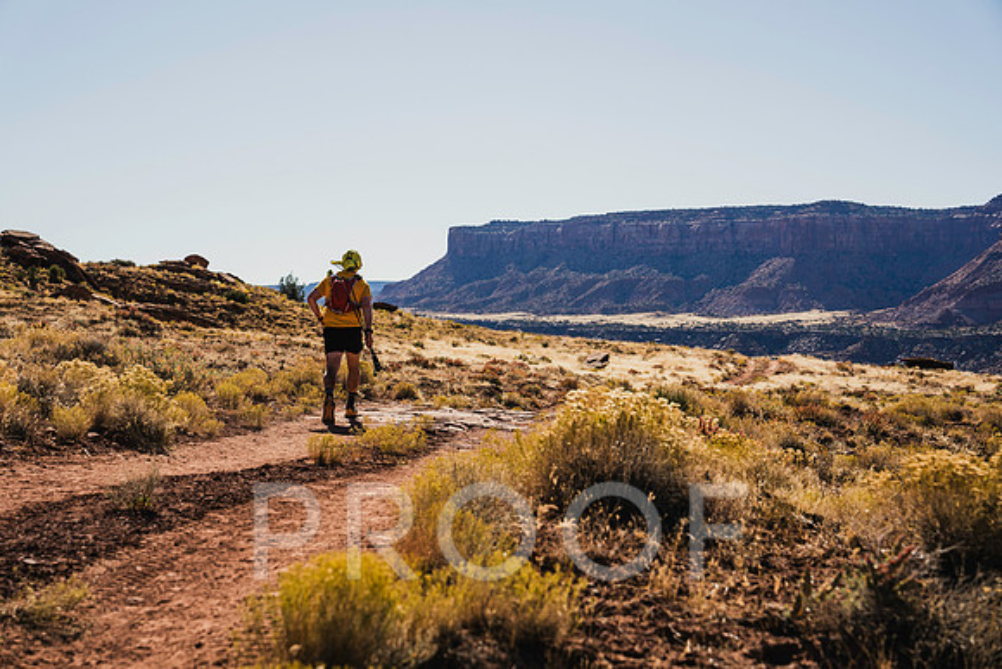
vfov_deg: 19.5
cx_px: 501
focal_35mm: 70
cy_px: 334
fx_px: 1949
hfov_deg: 28.8
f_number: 5
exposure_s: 1/640
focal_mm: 70
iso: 100
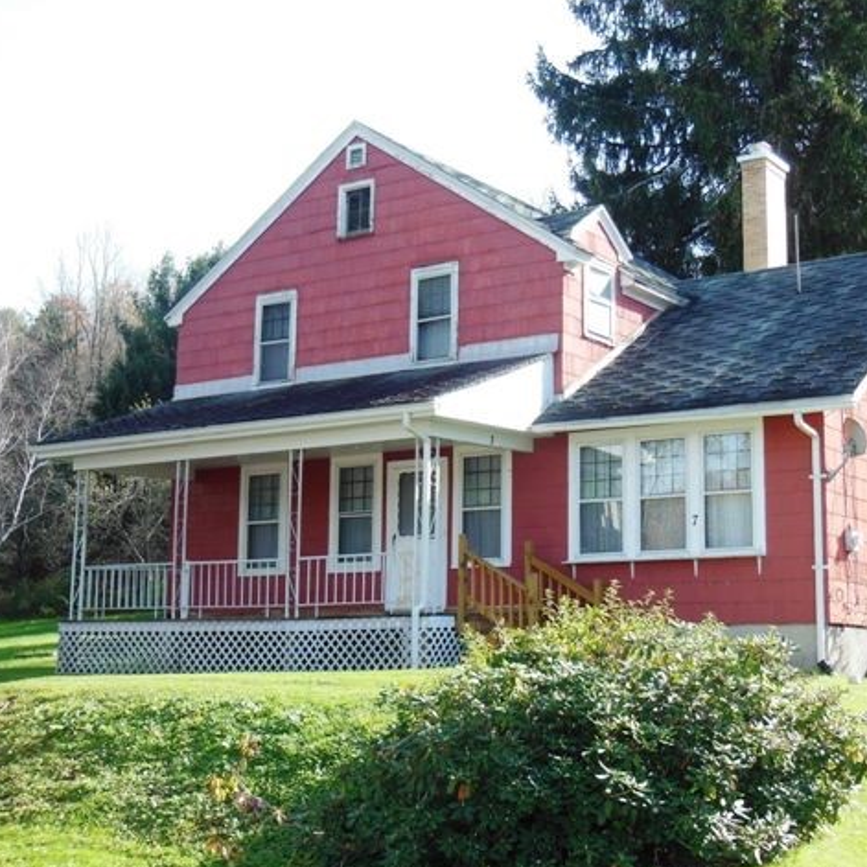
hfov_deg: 31.6
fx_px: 1530
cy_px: 438
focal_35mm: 54
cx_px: 517
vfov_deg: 31.6
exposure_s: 1/200
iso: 125
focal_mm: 8
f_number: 4.4
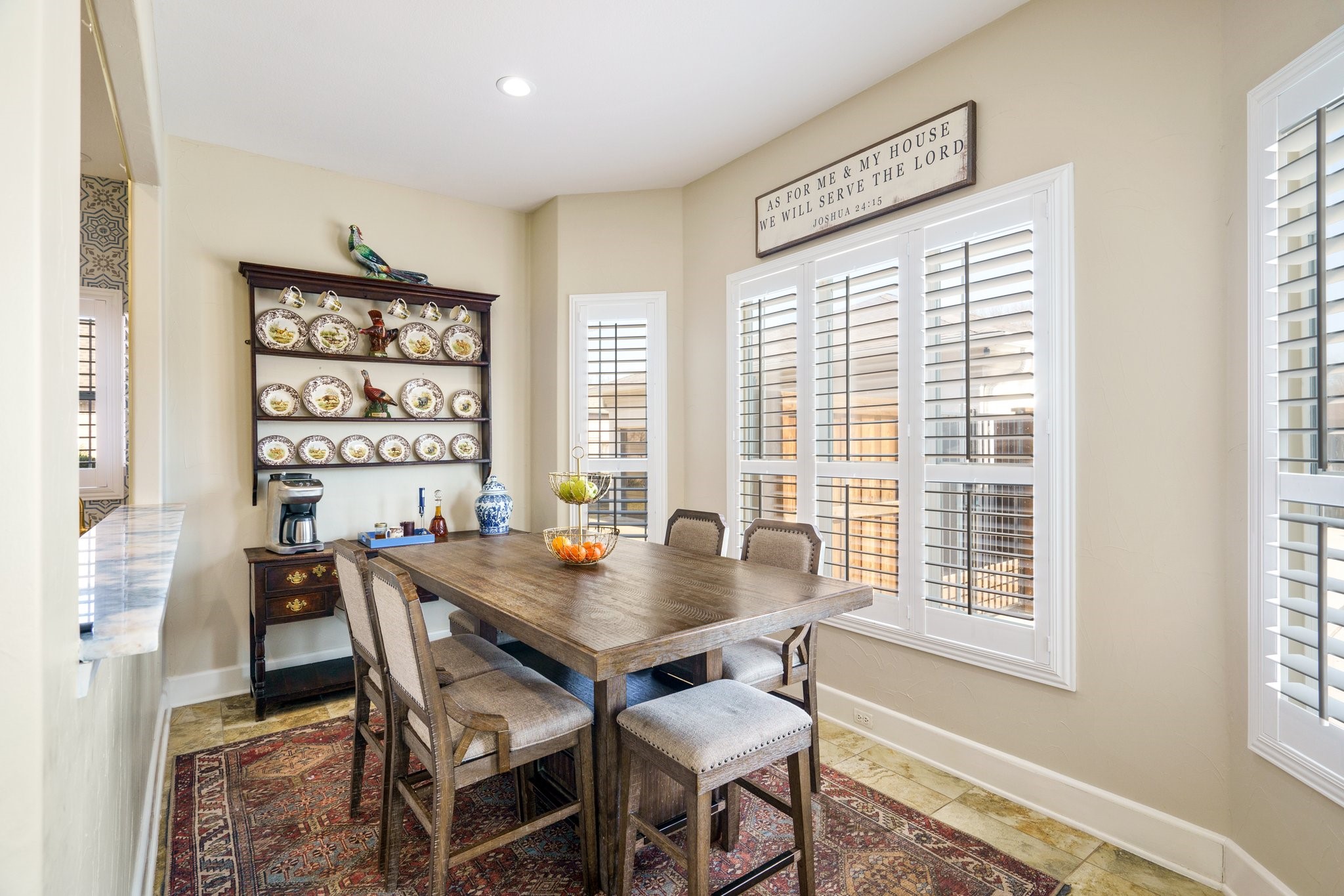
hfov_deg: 96.7
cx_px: 672
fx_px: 597
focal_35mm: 16
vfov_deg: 73.7
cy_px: 448
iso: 250
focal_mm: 16
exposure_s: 1/13
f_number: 6.3
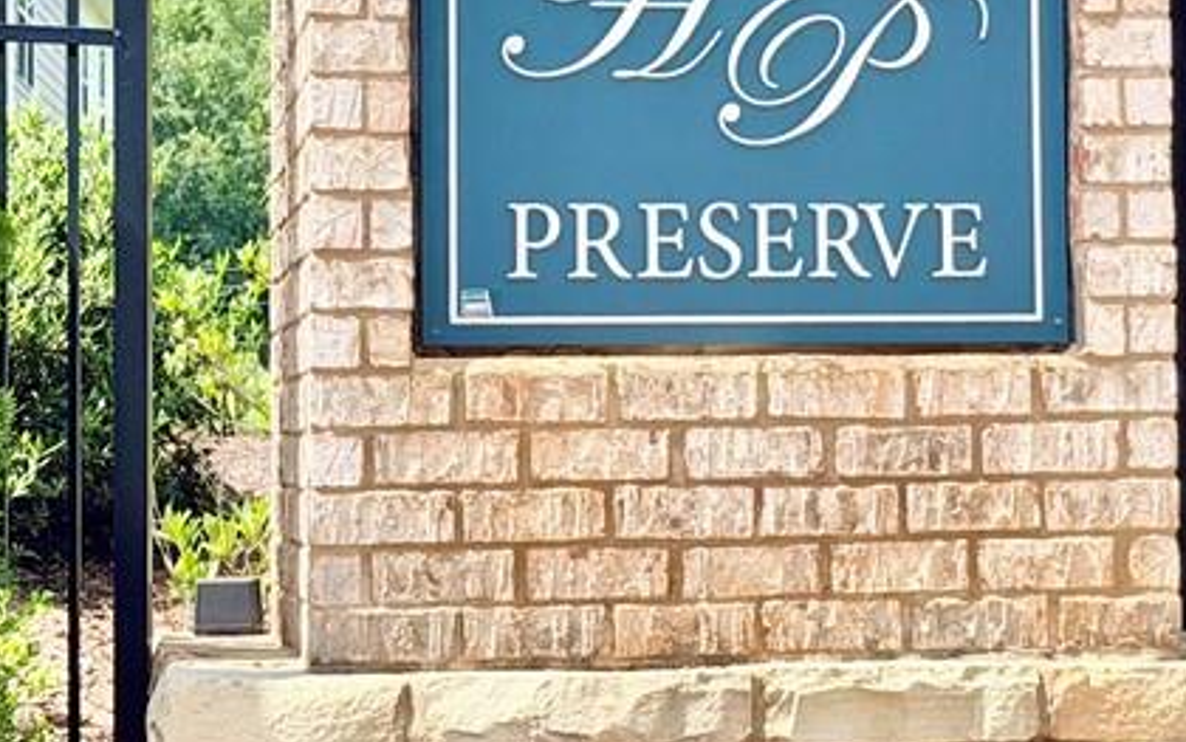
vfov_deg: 10.6
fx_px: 4010
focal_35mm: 124
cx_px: 830
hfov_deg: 16.8
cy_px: 217
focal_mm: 6.76
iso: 100
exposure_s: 1/2273
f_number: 1.78
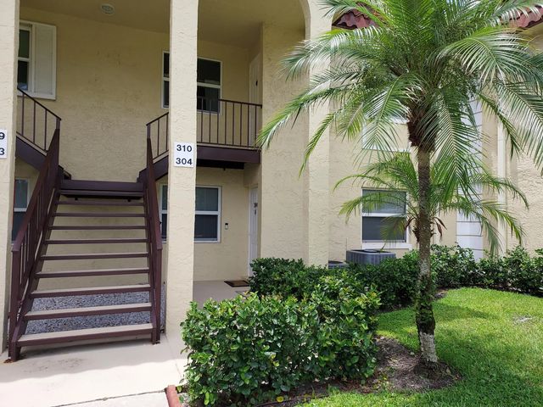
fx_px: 376
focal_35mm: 24
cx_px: 272
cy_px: 204
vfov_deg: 56.8
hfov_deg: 71.6
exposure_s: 1/427
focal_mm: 4.6
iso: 40
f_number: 1.8
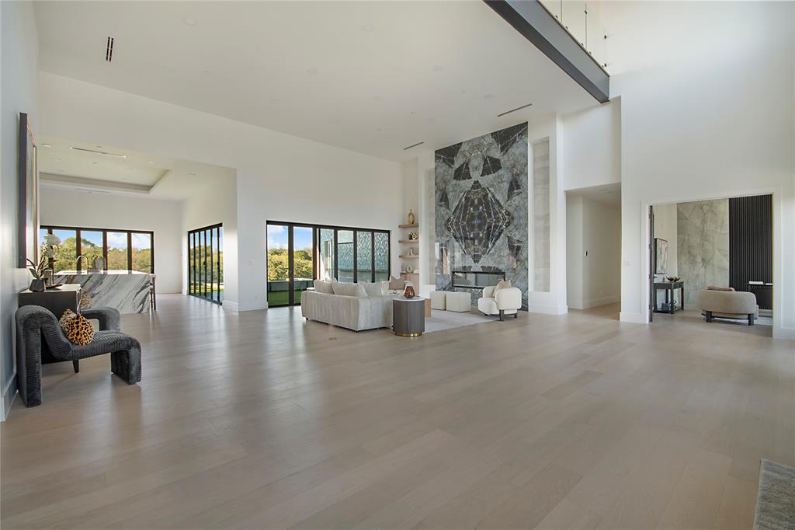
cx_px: 398
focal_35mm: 15
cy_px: 265
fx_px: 331
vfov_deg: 77.3
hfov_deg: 100.4
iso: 100
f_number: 8
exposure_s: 1/30
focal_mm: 10
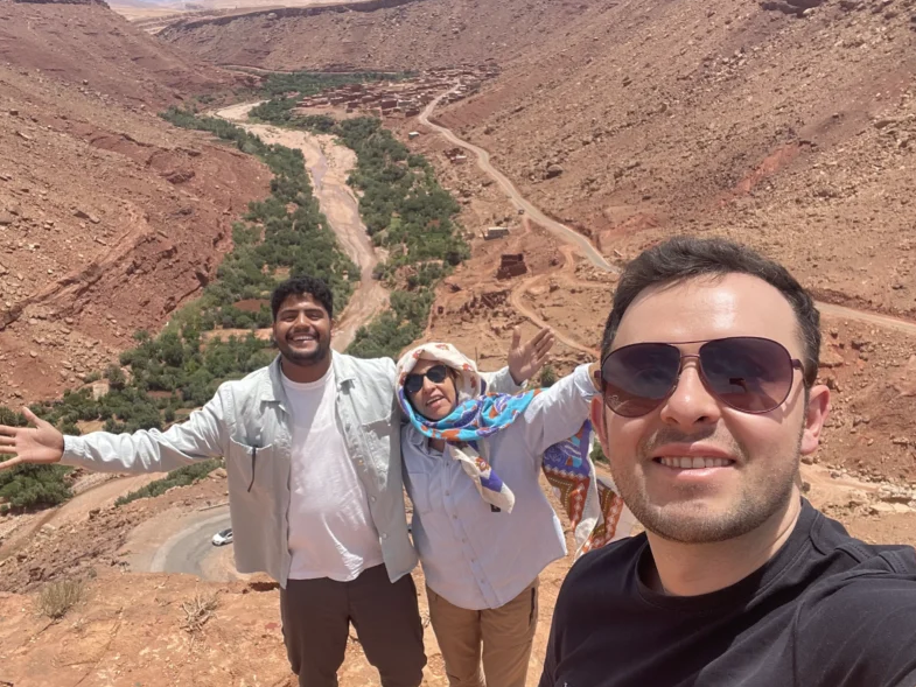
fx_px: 794
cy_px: 391
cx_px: 428
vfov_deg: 46.7
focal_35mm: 30
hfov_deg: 59.9
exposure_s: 1/871
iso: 25
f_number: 2.2
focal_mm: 2.71
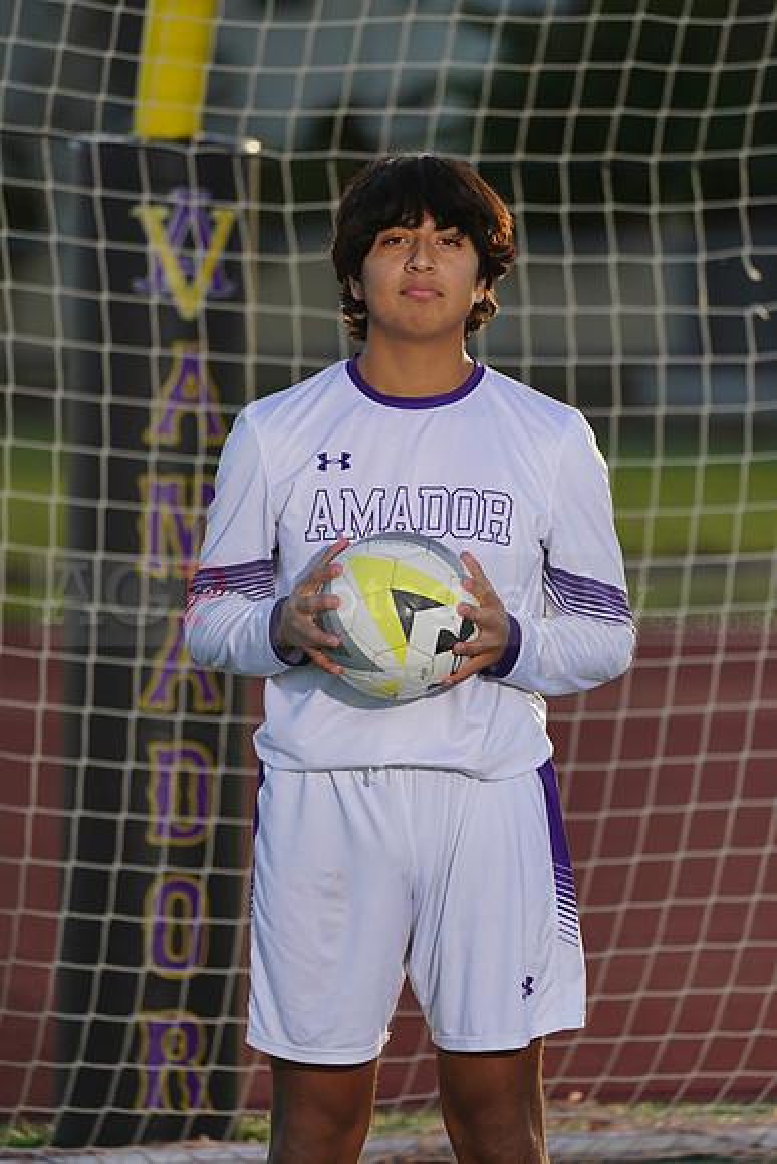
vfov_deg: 5.2
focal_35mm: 400
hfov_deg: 3.4
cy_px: 582
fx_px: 12941
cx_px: 388
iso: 100
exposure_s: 1/200
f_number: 8
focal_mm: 400
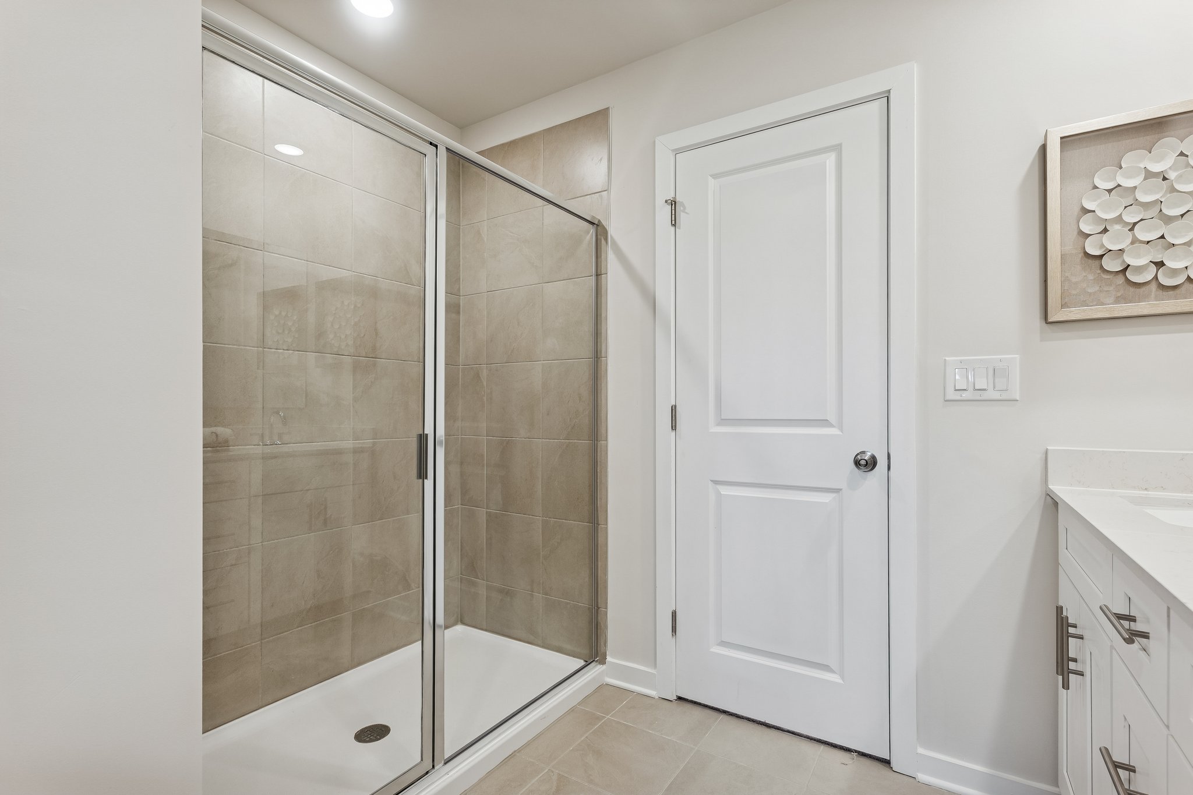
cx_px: 596
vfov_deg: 73.7
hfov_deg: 96.7
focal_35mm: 16
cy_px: 398
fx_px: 530
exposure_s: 1/8
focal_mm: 16
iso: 400
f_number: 8
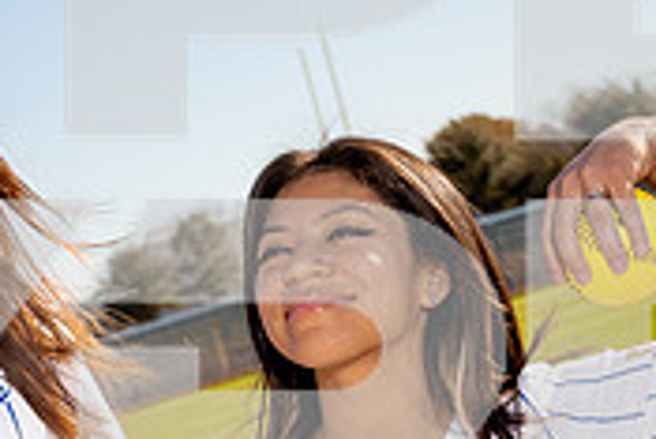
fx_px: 2170
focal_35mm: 119
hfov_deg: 16.8
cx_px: 4
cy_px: 400
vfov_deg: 11.5
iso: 100
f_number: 5.6
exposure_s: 1/250
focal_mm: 36
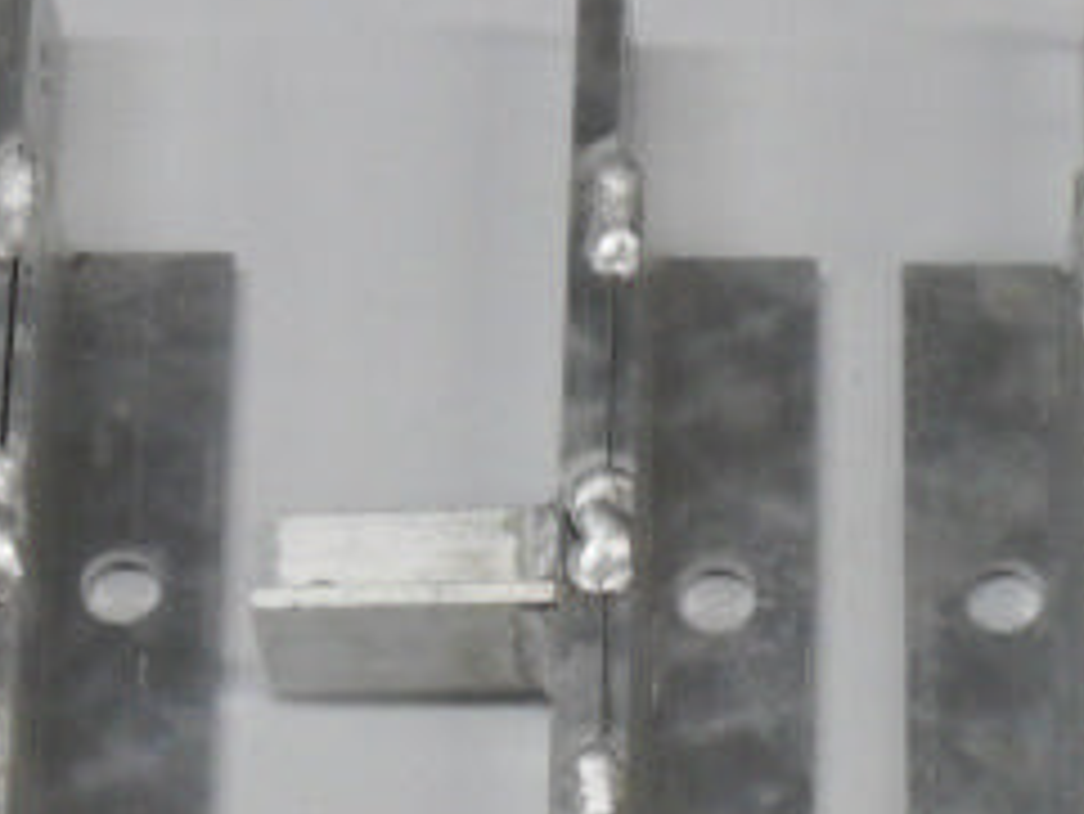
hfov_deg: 10.5
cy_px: 1151
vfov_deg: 7.8
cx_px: 904
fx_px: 5859
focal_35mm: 187
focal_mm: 7.8
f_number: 4.5
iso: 400
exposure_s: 1/30
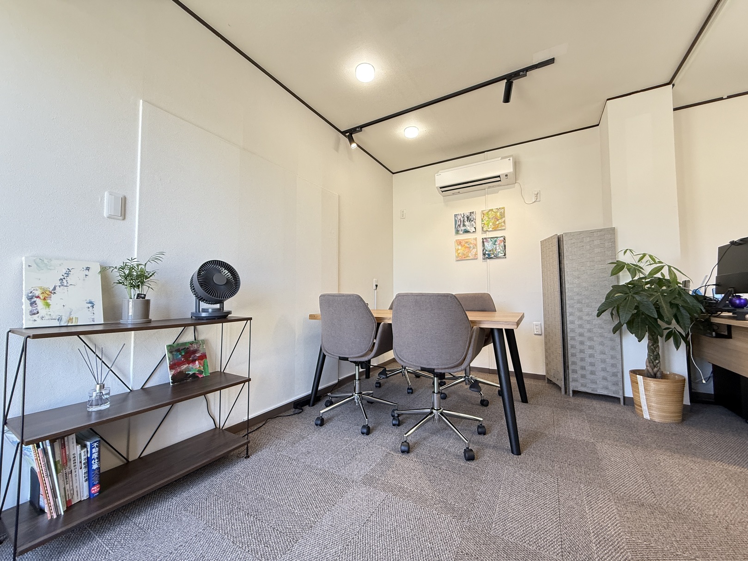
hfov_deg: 102.1
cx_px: 374
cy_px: 280
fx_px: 302
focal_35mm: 14
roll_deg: +0.4
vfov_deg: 85.7
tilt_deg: +3.5
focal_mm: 2.22
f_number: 2.2
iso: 200
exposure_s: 1/99
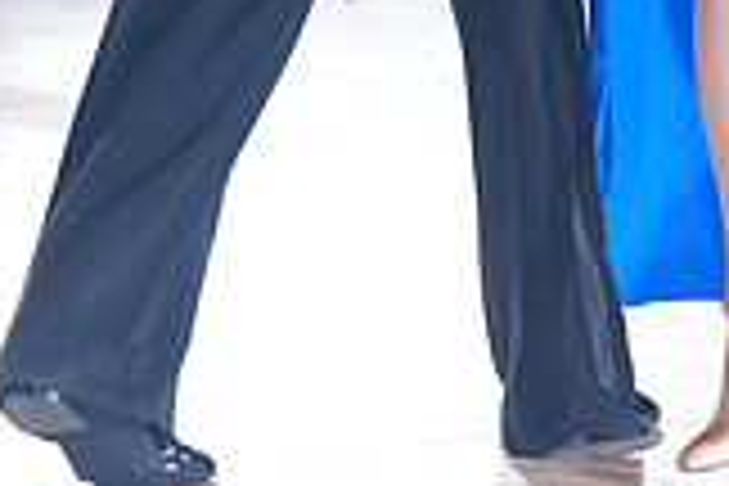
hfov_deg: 3.3
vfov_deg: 2.2
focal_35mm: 632
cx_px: 677
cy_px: -446
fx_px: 12797
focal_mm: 176
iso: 2000
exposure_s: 1/250
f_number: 2.8
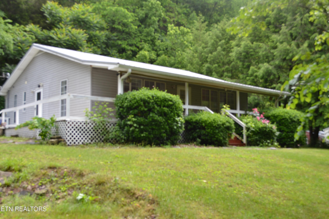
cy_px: 110
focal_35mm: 39
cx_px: 164
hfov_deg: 49.6
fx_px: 356
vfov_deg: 34.2
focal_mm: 26
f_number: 5.6
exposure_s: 1/125
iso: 140
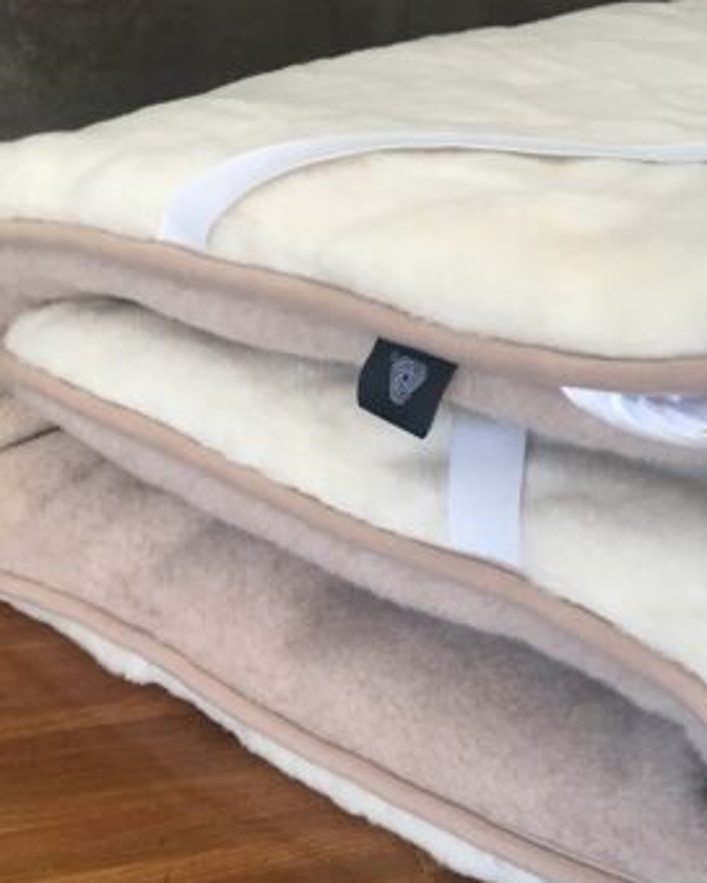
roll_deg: -2.3
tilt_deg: -27.3
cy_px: 564
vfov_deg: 37.1
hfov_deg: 30.2
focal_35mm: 50
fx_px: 1308
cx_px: 320
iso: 50
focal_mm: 4.15
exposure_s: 1/33
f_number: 2.2
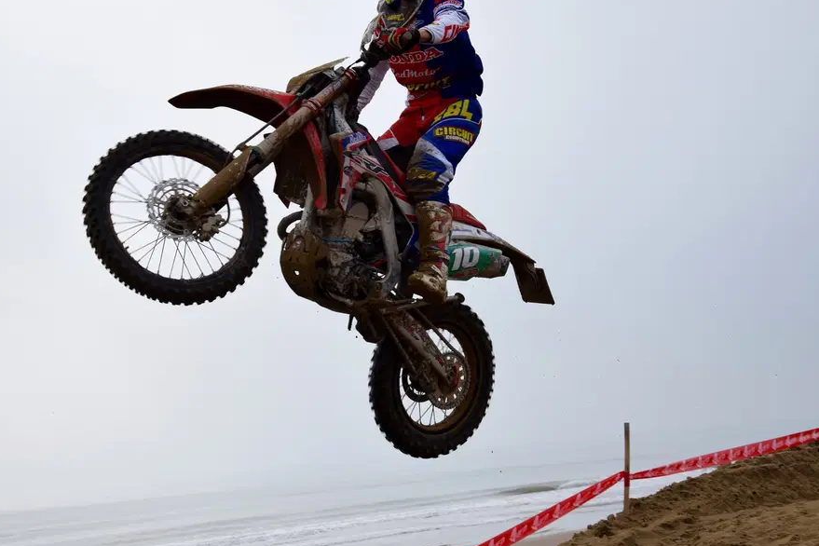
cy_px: 244
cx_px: 375
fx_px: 1631
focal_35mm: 72
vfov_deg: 19.0
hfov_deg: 28.2
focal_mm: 35
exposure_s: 1/1600
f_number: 5.6
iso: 400
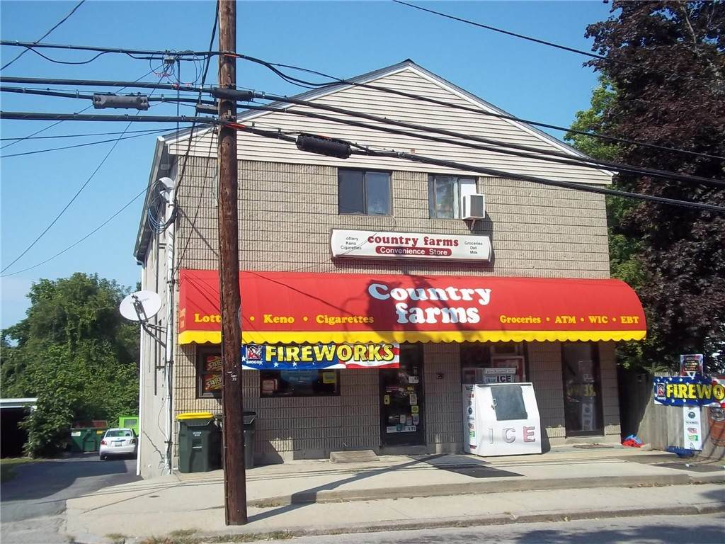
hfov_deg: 51.4
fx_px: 754
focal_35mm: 36
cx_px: 362
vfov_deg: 39.7
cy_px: 272
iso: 80
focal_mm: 6.5
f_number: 8
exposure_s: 1/200
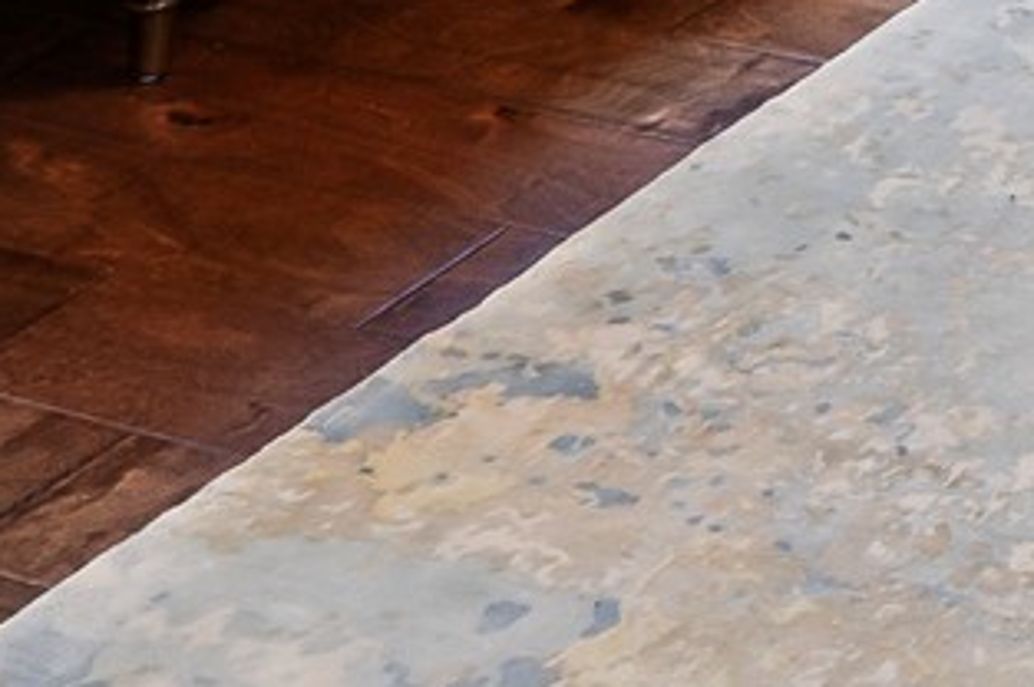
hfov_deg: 14.5
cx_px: 2203
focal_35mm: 111
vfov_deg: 9.2
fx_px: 3185
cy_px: -1509
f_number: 6.3
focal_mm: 16
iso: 125
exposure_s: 1/2.5
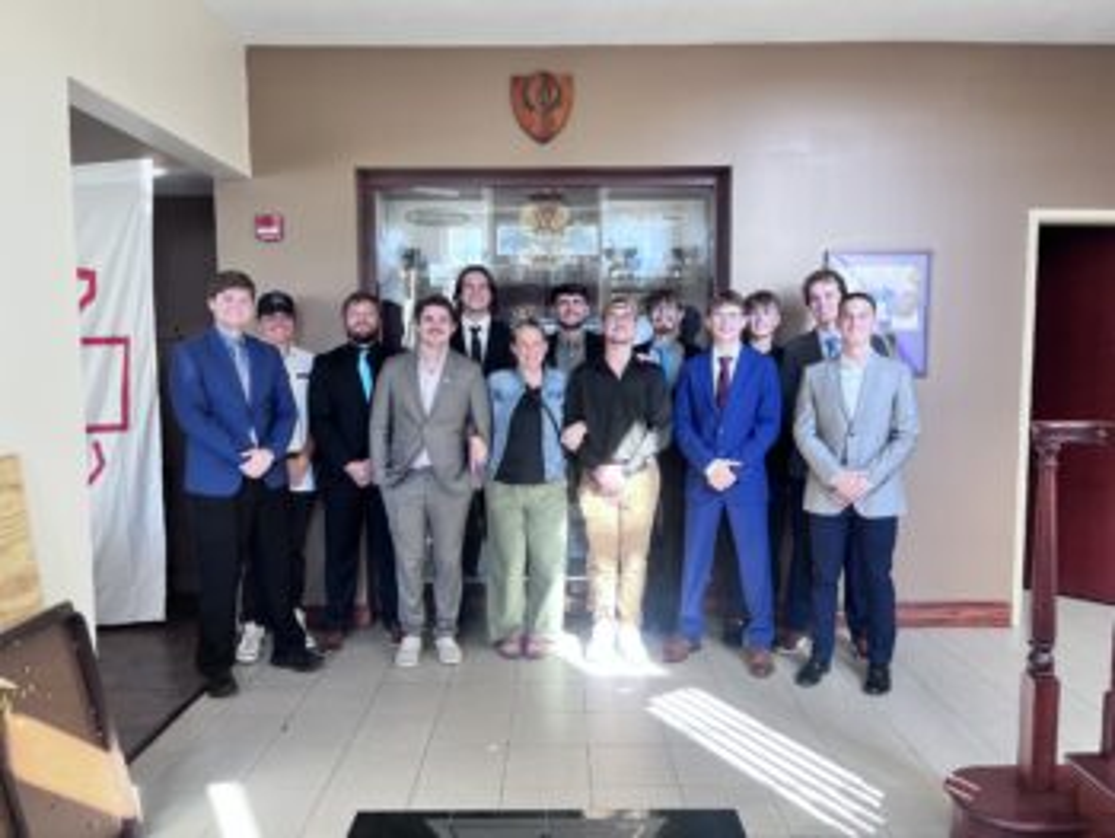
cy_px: 419
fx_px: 838
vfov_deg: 53.1
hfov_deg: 67.3
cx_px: 558
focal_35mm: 26
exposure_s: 1/121
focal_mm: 5.1
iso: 100
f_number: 1.6
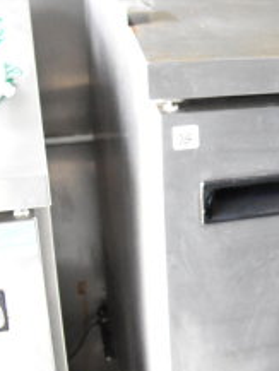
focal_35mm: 73
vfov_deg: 26.7
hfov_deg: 16.8
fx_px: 784
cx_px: 502
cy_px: 170
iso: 6400
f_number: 5.6
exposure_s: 1/125
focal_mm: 18
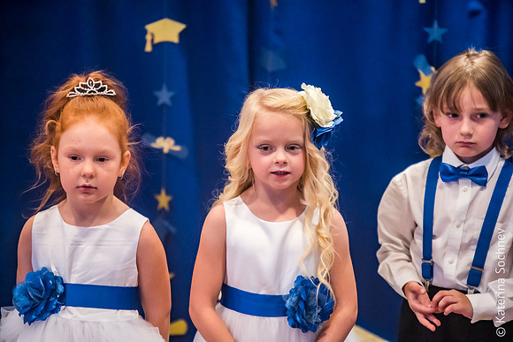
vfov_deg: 7.0
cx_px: 256
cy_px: 171
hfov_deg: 10.5
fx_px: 2779
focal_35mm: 195
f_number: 2.8
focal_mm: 195
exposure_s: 1/200
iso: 3200
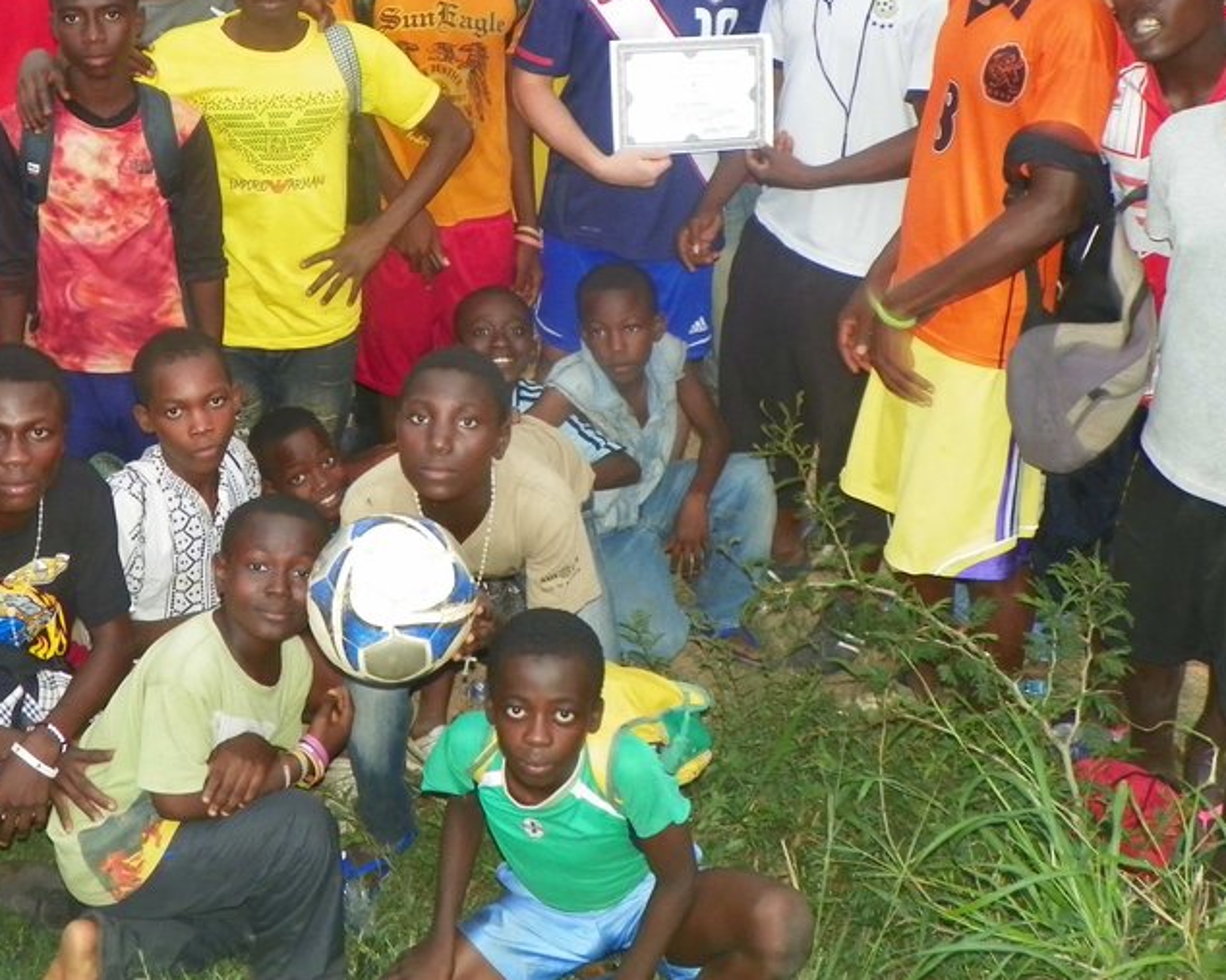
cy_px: 242
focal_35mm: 52
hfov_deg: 35.7
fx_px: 1887
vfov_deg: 28.7
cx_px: 420
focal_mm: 5.9
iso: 200
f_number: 2.8
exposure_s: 1/30
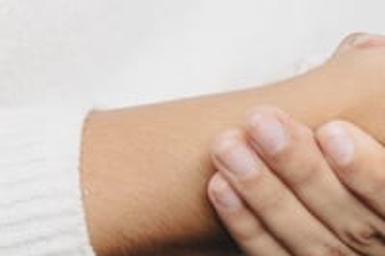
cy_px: -188
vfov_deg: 1.8
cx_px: 370
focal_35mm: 764
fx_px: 8164
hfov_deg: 2.7
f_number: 2.2
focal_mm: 85
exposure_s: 1/1000
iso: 200
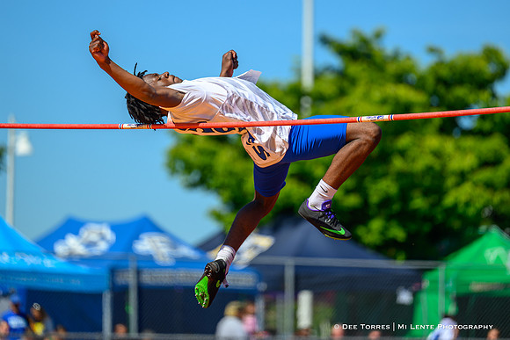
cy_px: 146
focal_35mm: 242
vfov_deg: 5.7
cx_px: 236
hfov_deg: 8.5
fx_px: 3424
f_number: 2.8
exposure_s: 1/1600
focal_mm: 200
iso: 72
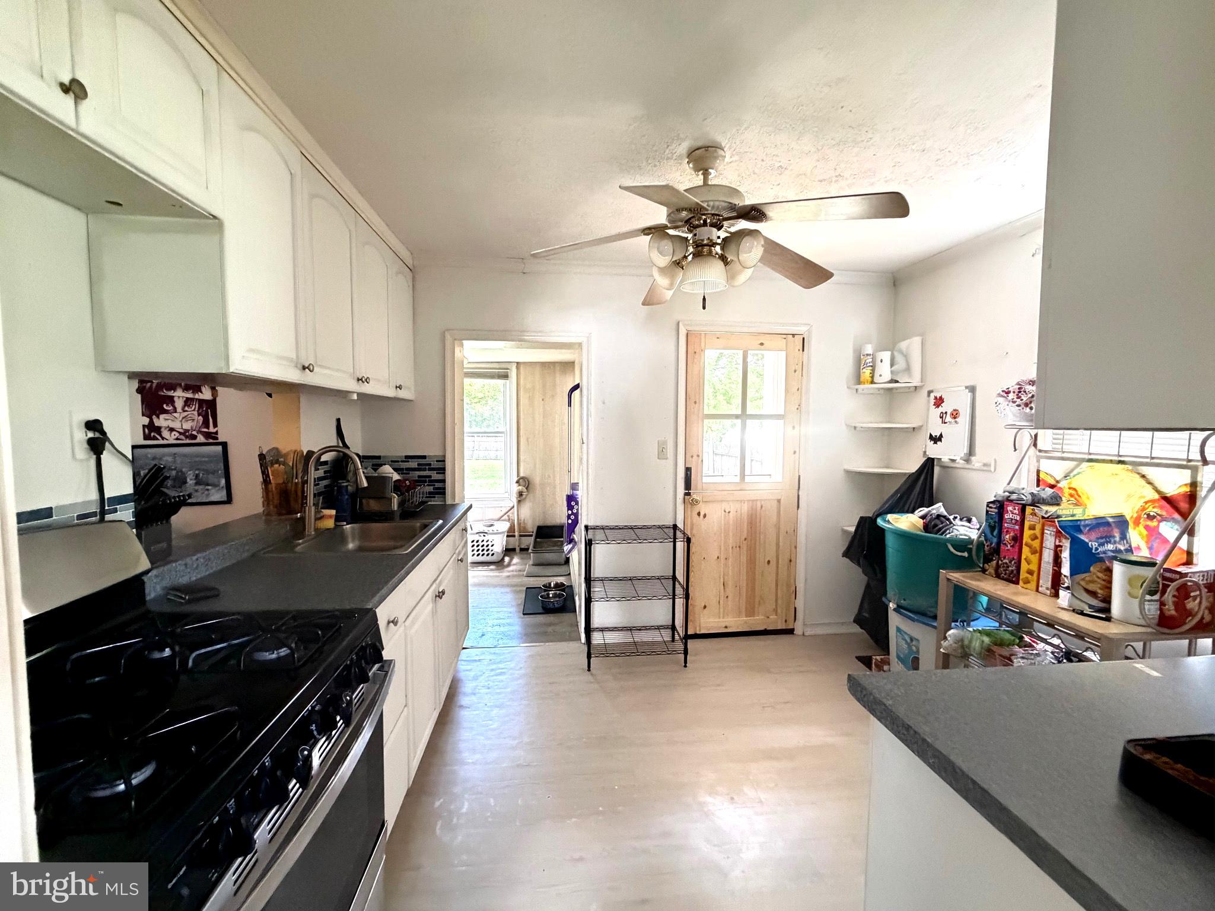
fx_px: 491
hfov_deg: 102.1
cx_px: 608
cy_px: 456
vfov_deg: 85.7
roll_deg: +0.2
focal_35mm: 14
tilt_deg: -4.0
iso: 800
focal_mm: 2.22
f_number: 2.2
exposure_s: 1/60
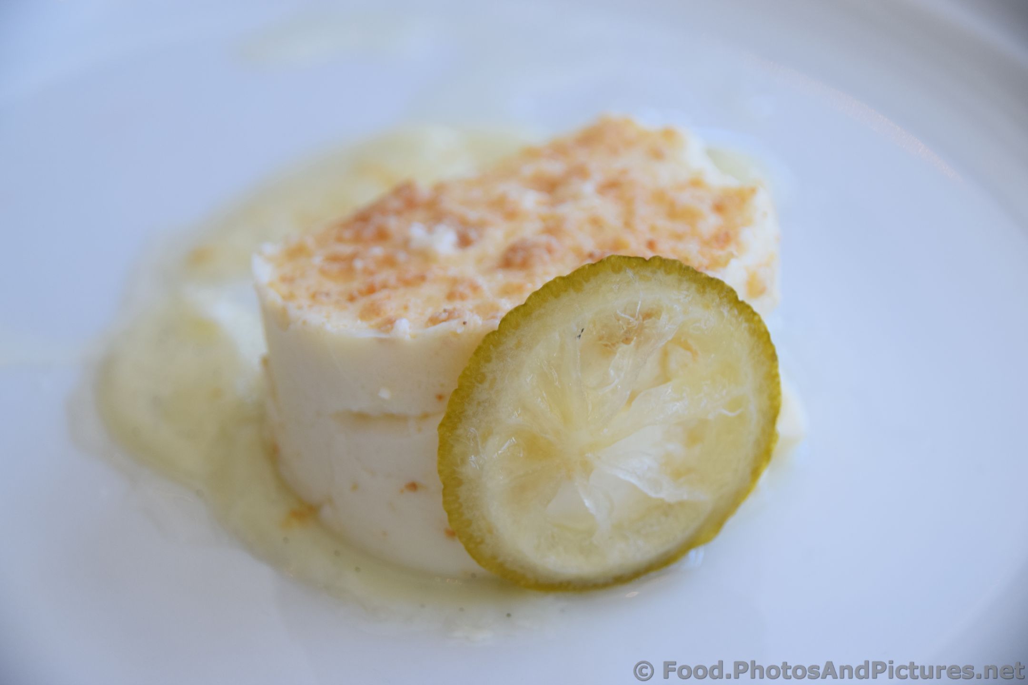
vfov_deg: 10.2
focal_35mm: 135
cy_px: 342
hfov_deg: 15.2
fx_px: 3855
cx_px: 514
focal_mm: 90
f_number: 5.6
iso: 640
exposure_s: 1/125
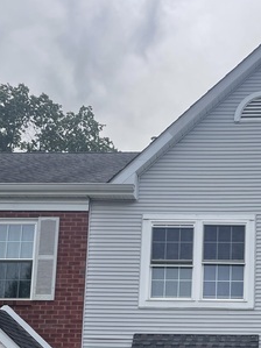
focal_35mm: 58
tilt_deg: +8.1
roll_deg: -0.4
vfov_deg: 30.8
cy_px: 350
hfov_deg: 24.0
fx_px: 583
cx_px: 264
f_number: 1.6
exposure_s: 1/3205
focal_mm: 4.2
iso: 32
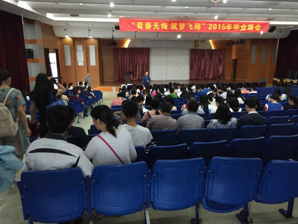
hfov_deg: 61.7
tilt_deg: -13.5
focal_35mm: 29
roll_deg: +0.0
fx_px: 250
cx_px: 149
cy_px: 112
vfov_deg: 48.2
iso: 250
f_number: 2.2
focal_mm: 4.15
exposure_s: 1/15
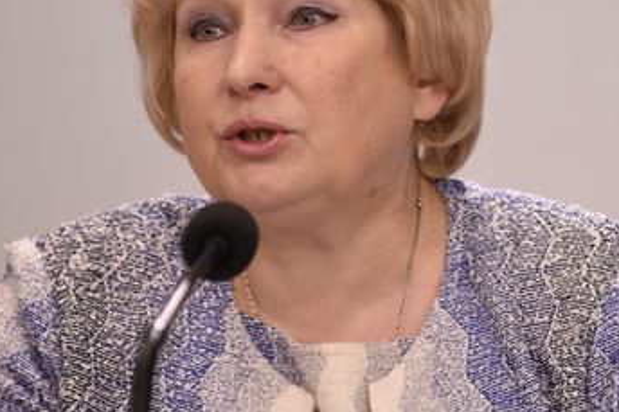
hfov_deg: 5.3
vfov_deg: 3.5
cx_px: 533
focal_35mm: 387
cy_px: 13
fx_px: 6651
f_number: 4
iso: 1600
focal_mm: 190
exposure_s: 1/320
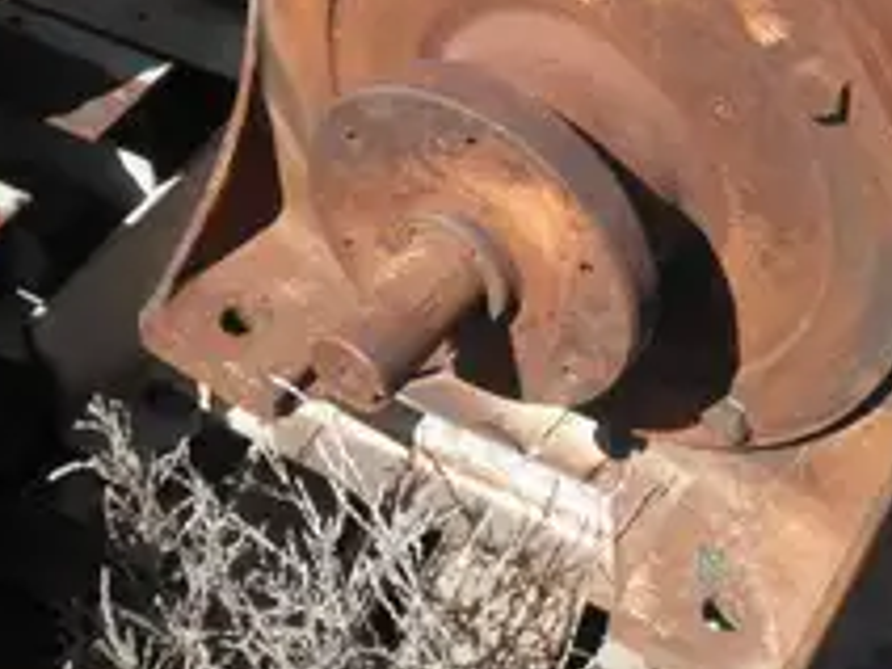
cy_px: 151
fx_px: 1701
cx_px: 644
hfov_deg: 29.0
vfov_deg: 22.0
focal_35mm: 66
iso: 64
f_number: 9.1
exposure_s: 1/80
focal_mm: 6.1
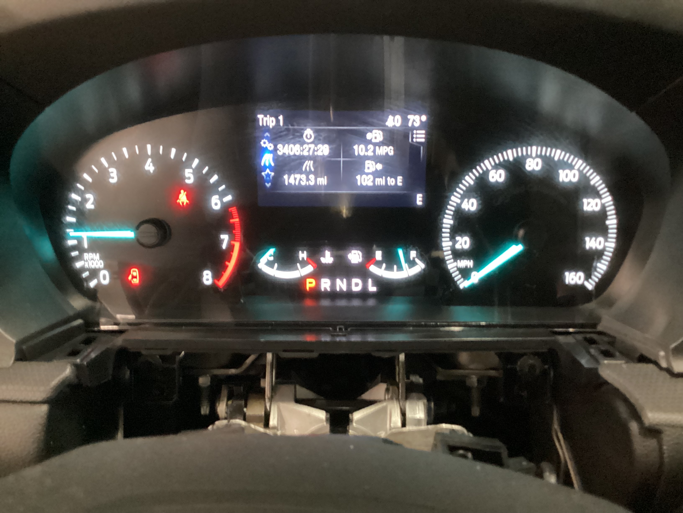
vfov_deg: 45.4
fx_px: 612
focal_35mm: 31
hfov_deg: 58.4
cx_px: 342
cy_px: 256
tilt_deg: -23.7
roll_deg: -1.3
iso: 640
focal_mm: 3.3
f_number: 2.4
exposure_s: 1/20
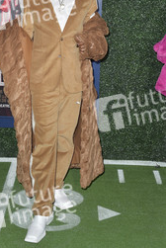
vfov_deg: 28.4
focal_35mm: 70
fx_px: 483
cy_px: 59
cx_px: 55
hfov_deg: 19.4
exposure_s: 1/250
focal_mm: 44
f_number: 6.3
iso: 500
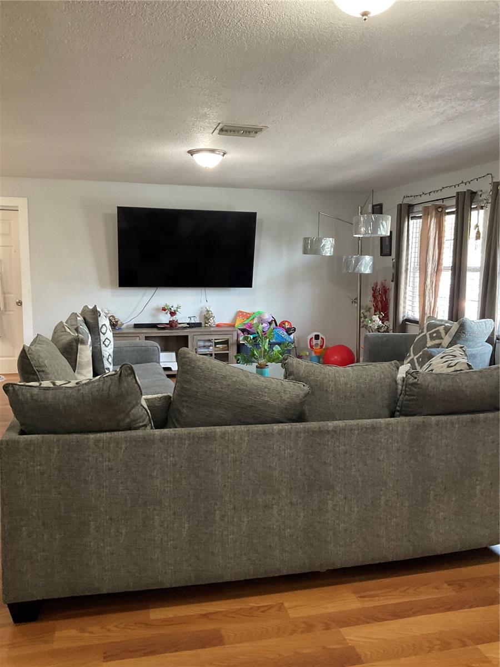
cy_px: 334
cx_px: 250
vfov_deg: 61.7
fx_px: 559
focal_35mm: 29
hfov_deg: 48.2
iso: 160
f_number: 1.8
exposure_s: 1/60
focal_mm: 3
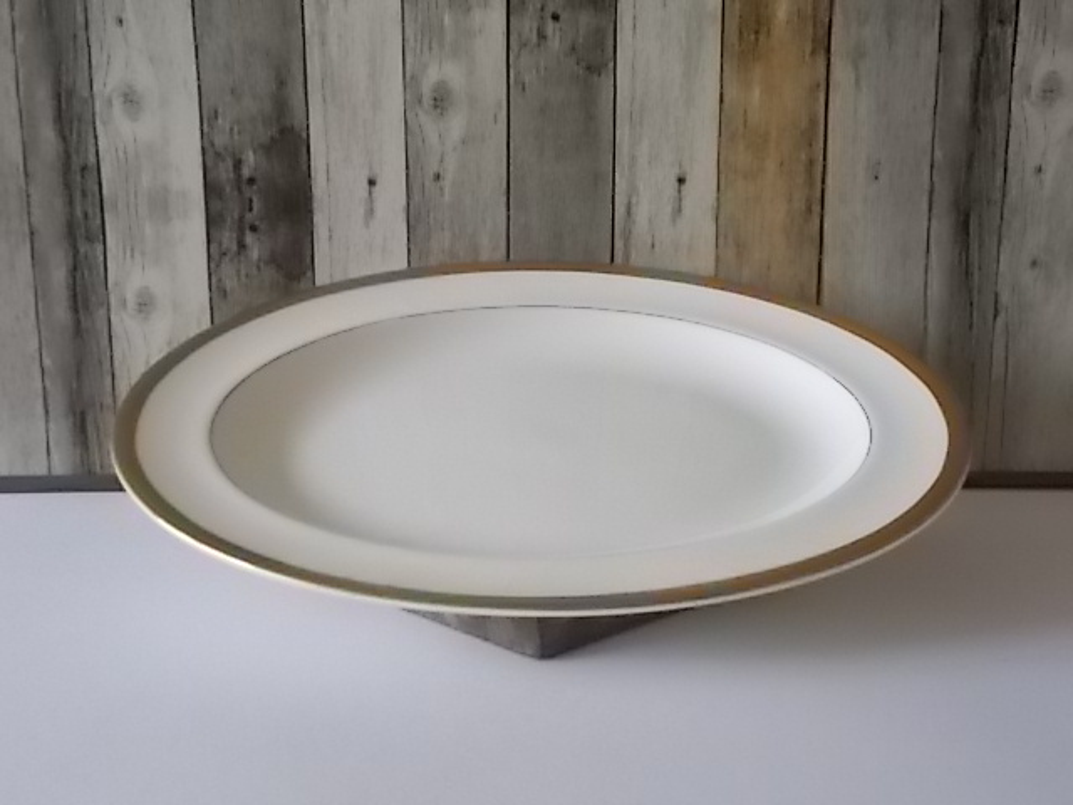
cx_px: 536
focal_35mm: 44
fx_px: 1364
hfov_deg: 42.9
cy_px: 402
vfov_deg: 32.9
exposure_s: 1/125
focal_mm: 7.9
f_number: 4.2
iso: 800
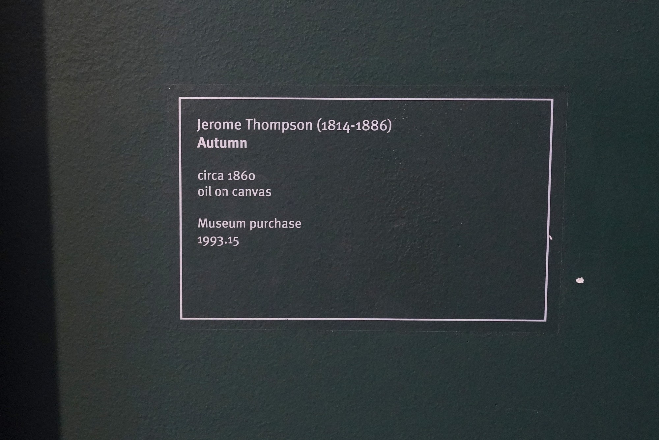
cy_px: 220
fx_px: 897
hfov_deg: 40.3
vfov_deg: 27.5
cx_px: 330
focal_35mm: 49
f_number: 8
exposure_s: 1/80
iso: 8000
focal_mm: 49
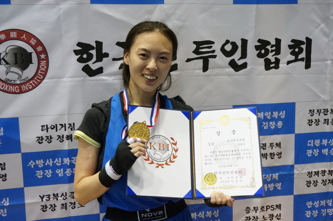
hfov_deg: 38.9
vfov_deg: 26.4
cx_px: 166
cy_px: 110
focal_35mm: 51
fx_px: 471
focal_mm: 34
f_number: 5
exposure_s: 1/125
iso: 3200
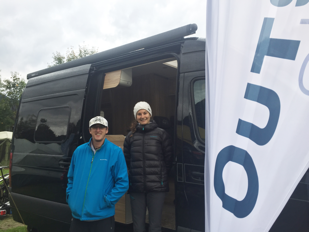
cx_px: 154
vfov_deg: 48.2
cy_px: 116
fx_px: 259
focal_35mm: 29
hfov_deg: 61.7
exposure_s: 1/50
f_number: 2.2
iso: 32
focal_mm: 4.15
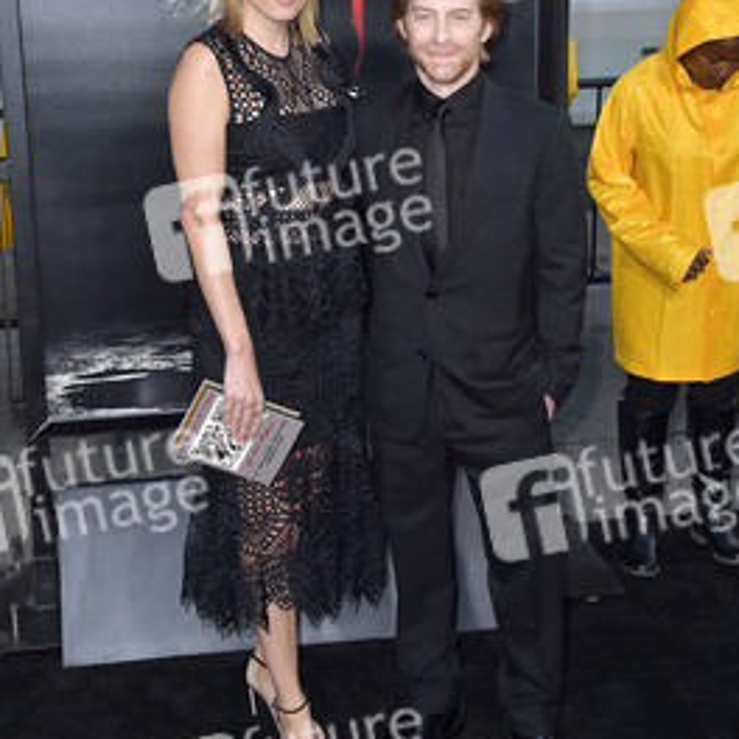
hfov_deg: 29.6
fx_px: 1401
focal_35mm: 58
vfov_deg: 29.5
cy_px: 356
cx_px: 371
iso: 640
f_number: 6.3
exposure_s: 1/250
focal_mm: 45
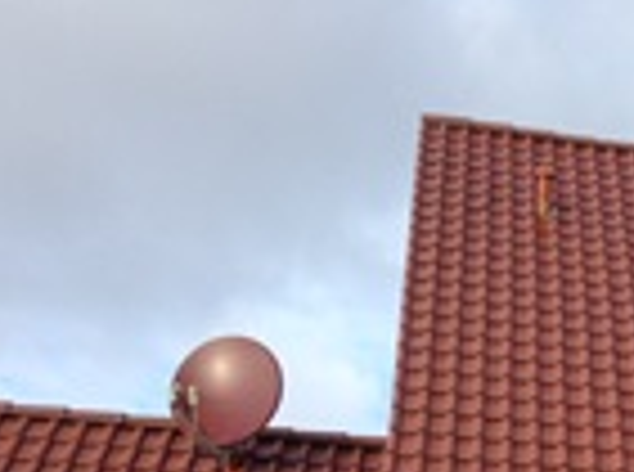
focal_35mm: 115
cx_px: 949
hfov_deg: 15.8
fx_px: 2101
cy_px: 802
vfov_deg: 12.0
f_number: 2.4
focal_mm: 4.12
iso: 50
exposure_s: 1/723
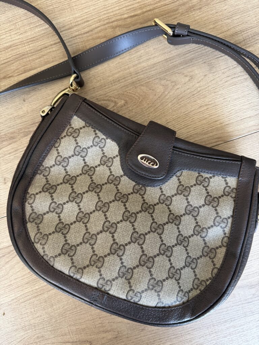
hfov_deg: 56.8
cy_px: 172
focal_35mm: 24
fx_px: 239
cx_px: 130
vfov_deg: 71.6
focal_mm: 6.76
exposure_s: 1/79
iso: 200
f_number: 1.78
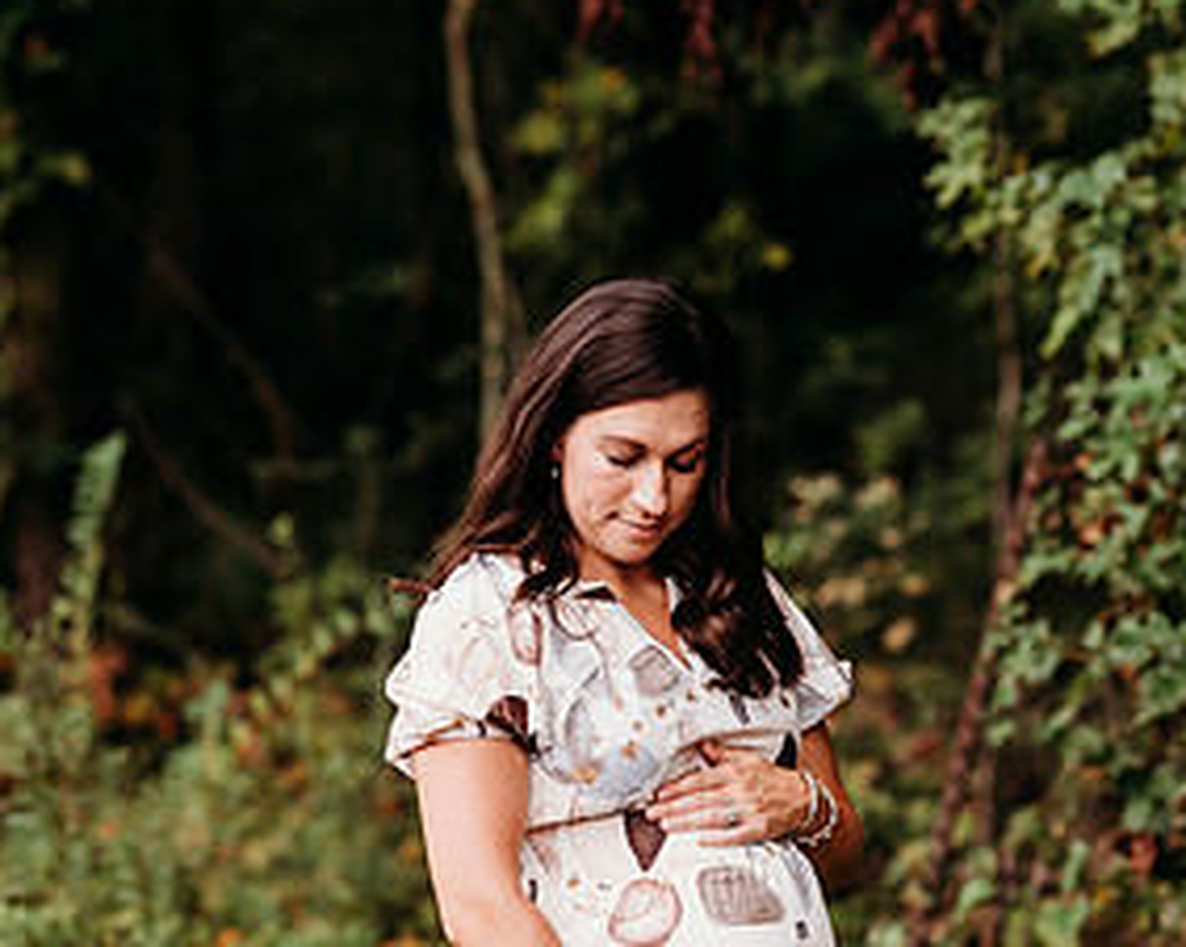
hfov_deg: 15.2
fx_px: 4455
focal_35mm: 127
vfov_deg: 12.1
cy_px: 515
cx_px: 620
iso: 320
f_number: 2.5
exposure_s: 1/200
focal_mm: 85
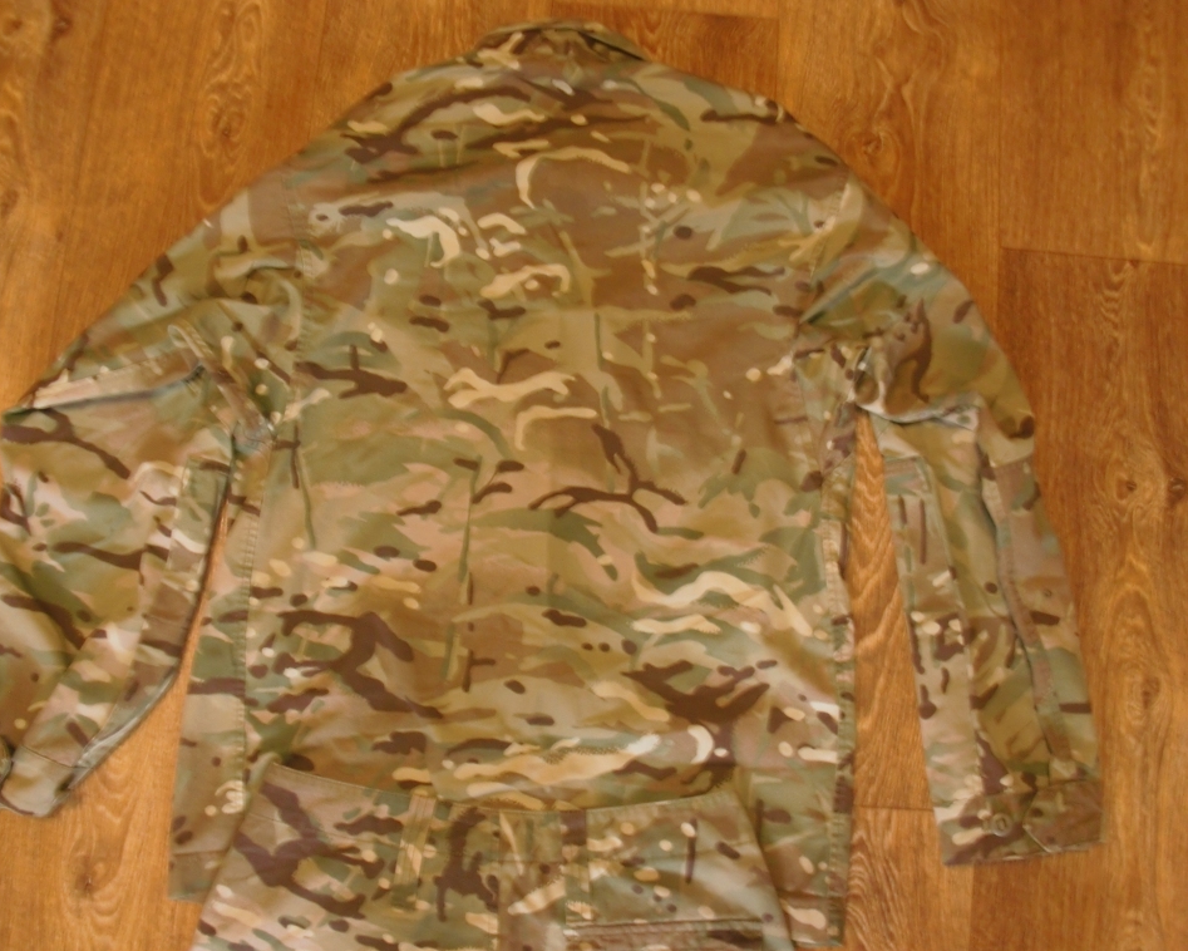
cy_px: 479
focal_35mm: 38
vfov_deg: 39.2
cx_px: 571
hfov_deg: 47.9
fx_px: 1336
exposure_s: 1/8
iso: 200
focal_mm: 6.3
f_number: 2.8
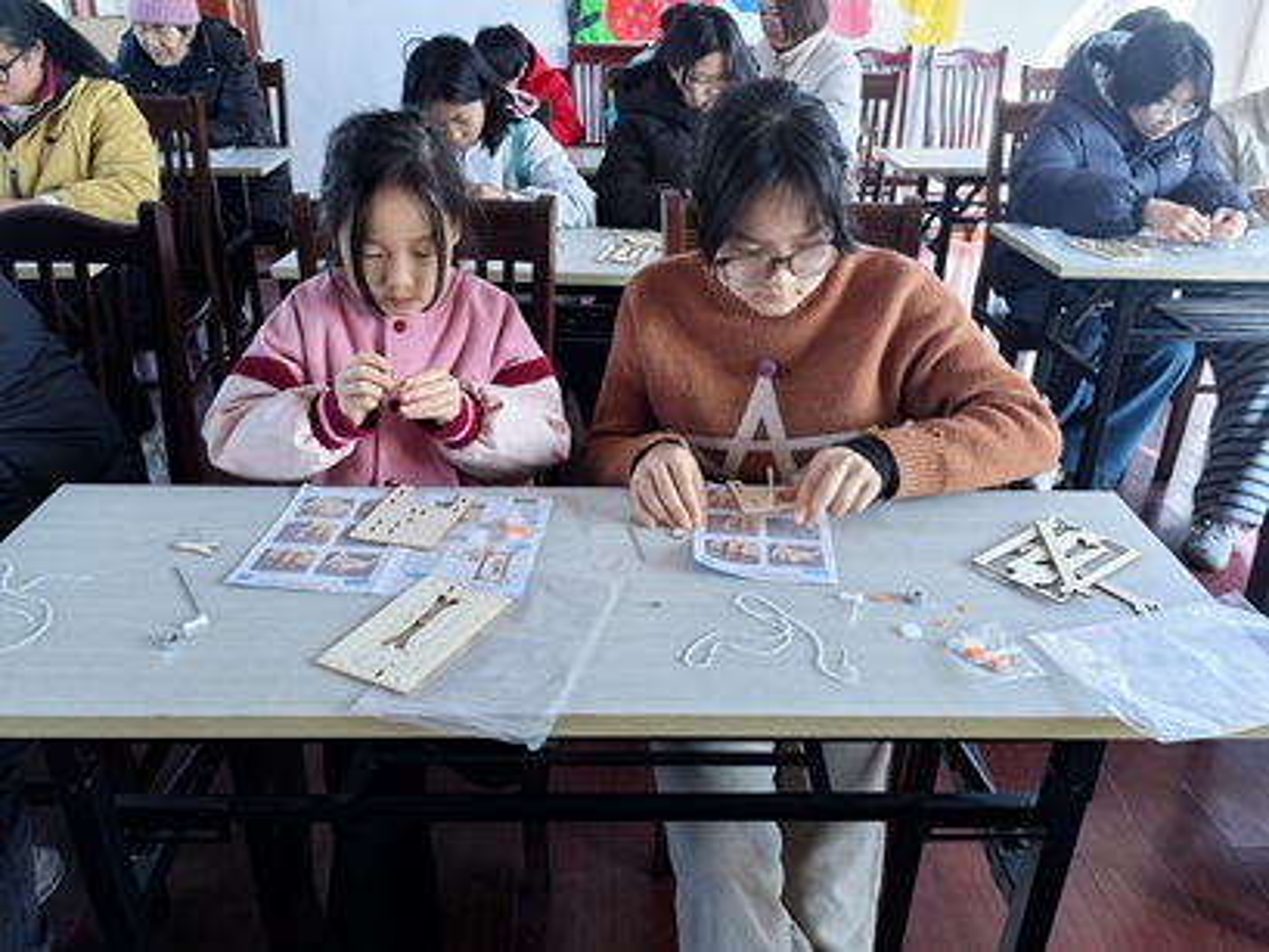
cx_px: 634
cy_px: 476
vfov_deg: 51.4
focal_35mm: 27
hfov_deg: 65.3
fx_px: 990
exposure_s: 1/50
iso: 160
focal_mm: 6.98
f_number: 4
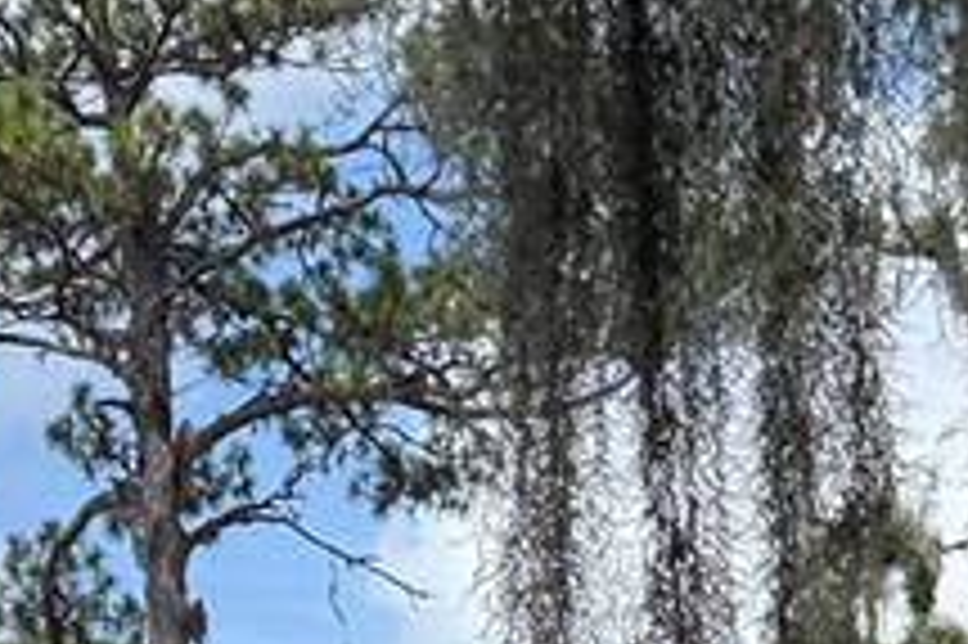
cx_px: 581
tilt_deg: -1.5
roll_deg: +2.0
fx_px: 3197
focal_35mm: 119
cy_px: 1567
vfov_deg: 10.0
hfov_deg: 17.2
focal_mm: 6.76
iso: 80
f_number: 1.78
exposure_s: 1/3953
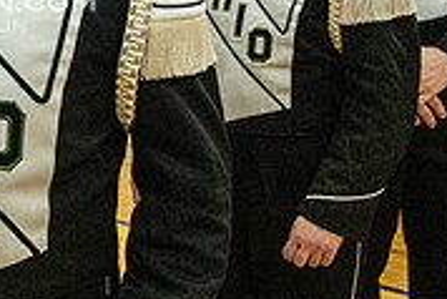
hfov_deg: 23.8
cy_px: -87
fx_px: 969
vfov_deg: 16.6
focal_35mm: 78
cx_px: -78
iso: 8000
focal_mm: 24
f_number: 4
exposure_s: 1/800
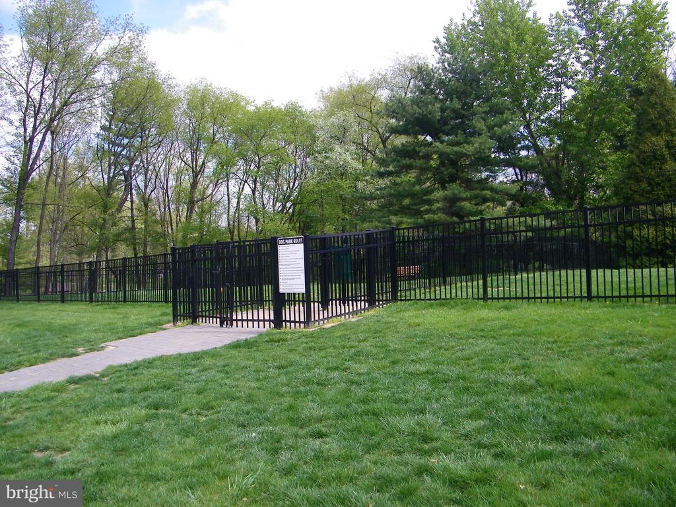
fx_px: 547
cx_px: 338
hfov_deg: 63.4
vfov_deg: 49.7
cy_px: 254
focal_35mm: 28
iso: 80
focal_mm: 5
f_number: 7
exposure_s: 1/160
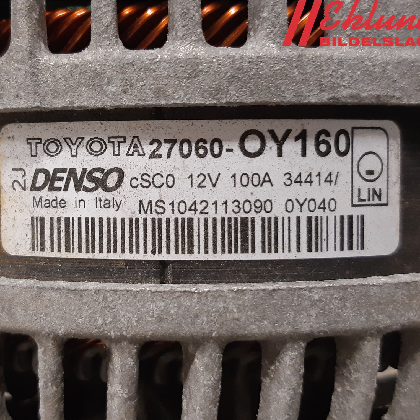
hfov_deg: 52.2
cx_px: 169
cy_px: 212
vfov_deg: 52.5
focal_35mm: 31
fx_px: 426
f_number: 1.7
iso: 160
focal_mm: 3.93
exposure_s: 1/50
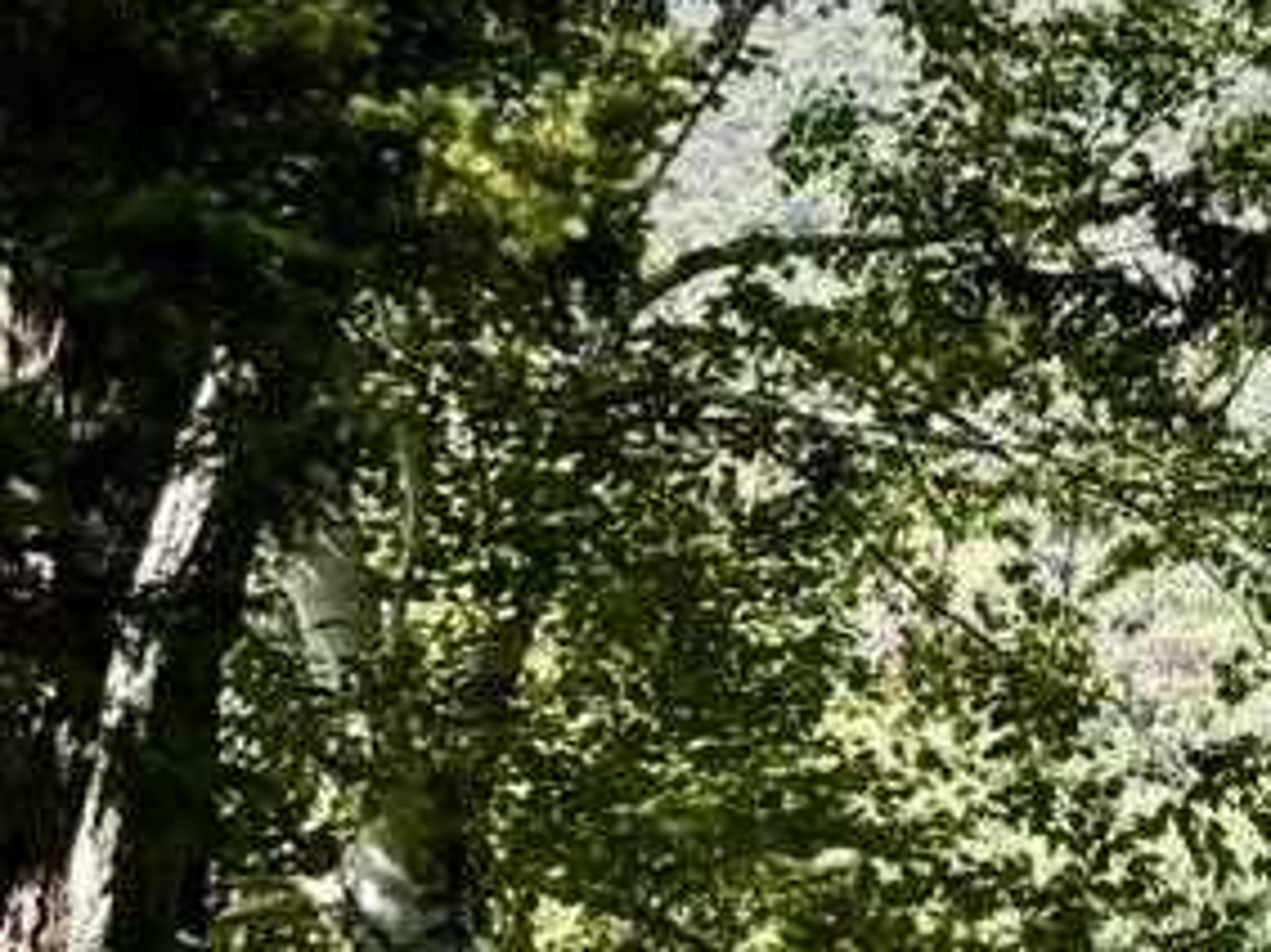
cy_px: 629
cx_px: 3948
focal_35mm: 188
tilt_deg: +0.0
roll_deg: +3.1
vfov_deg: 7.9
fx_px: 6900
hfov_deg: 8.6
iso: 50
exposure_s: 1/831
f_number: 1.6
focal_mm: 5.96
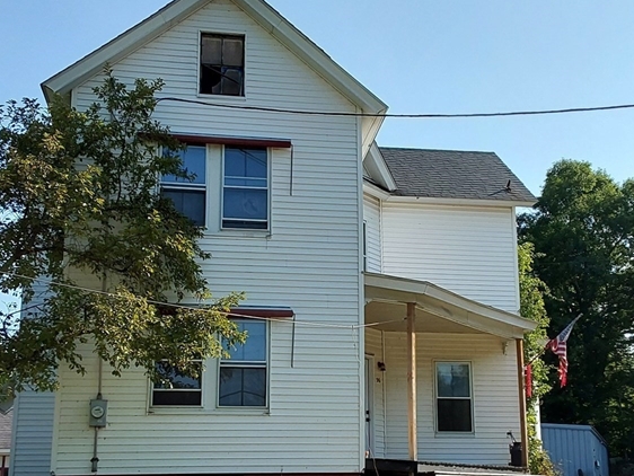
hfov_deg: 37.4
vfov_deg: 28.5
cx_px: 352
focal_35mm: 51
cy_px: 296
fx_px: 934
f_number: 1.9
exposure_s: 1/1559
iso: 50
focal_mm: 2.91
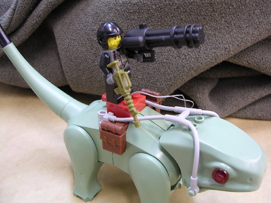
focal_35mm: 38
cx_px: 136
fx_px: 297
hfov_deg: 49.0
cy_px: 102
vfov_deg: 37.7
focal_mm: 5.8
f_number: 2.8
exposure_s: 1/4.5
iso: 100
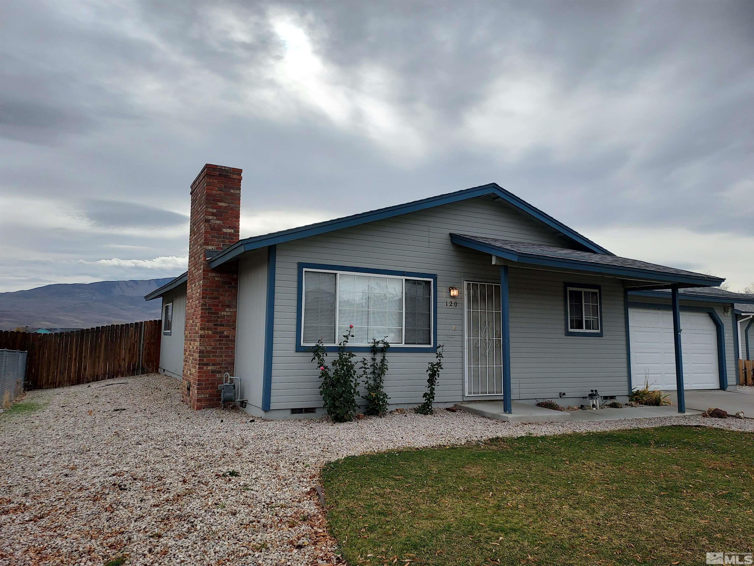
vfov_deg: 56.8
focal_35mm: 24
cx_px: 377
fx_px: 523
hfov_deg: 71.6
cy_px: 283
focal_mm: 4.6
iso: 40
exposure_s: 1/1083
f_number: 1.8
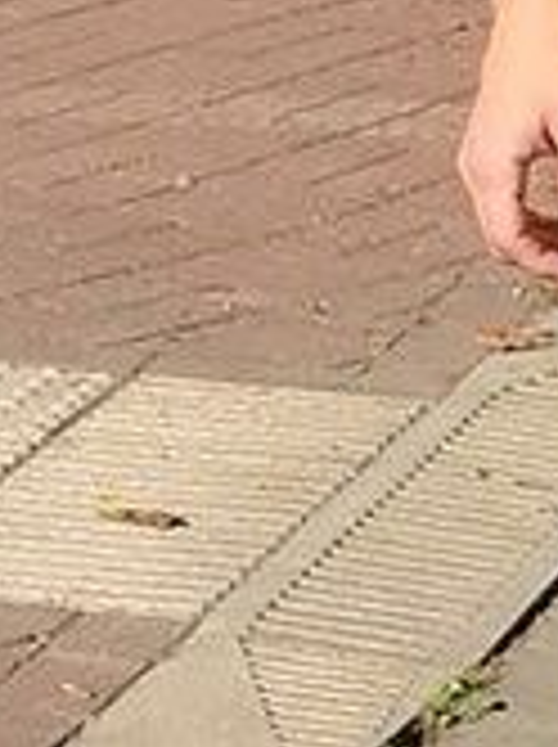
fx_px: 3599
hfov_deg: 8.4
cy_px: 36
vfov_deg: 11.7
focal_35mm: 167
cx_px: 1130
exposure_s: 1/837
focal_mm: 4.5
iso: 50
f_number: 2.2
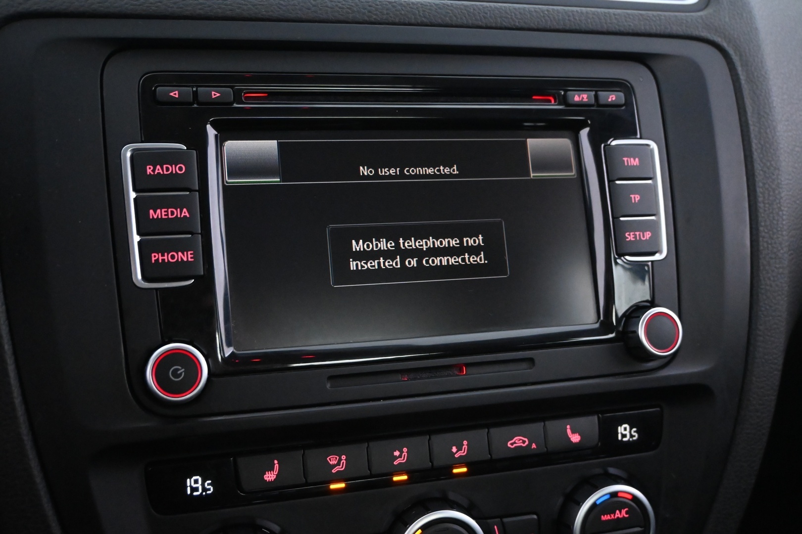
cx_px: 401
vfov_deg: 36.2
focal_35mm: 37
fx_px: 819
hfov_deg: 52.2
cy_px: 267
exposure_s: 1/30
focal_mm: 24.5
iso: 6400
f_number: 4.5
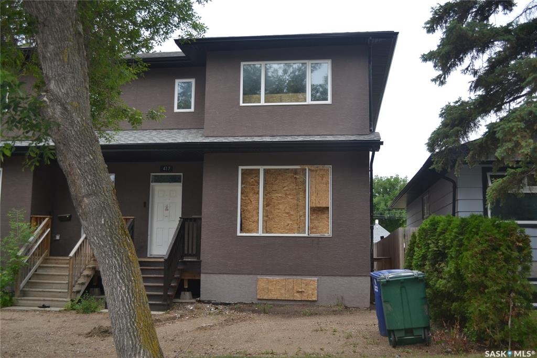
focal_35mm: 36
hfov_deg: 53.1
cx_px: 268
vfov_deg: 36.8
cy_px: 179
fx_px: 537
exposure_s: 1/200
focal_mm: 24
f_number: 4
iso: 100
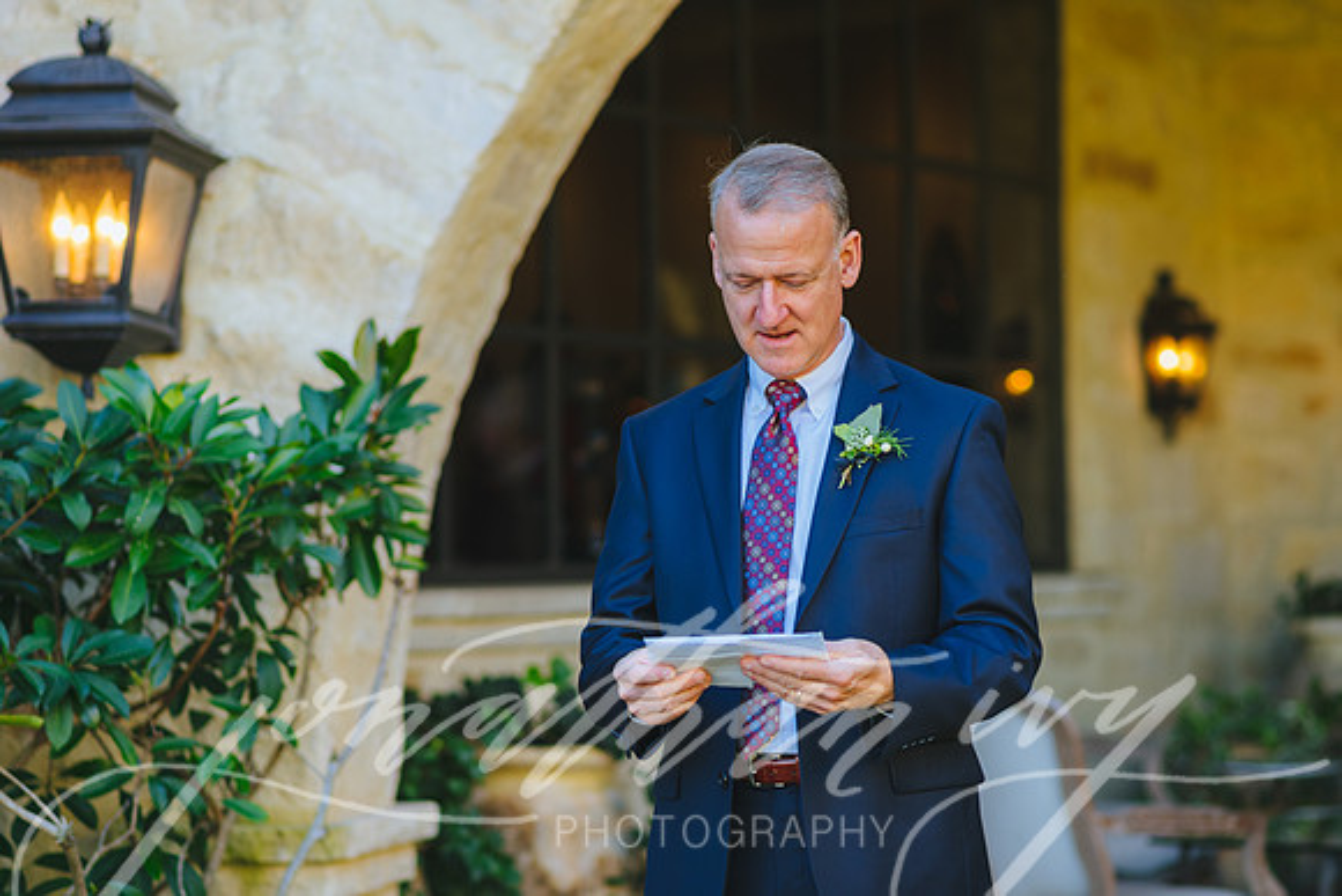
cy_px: 418
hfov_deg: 21.2
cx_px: 752
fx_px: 3588
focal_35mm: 96
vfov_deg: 14.2
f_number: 2.2
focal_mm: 85
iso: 200
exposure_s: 1/640
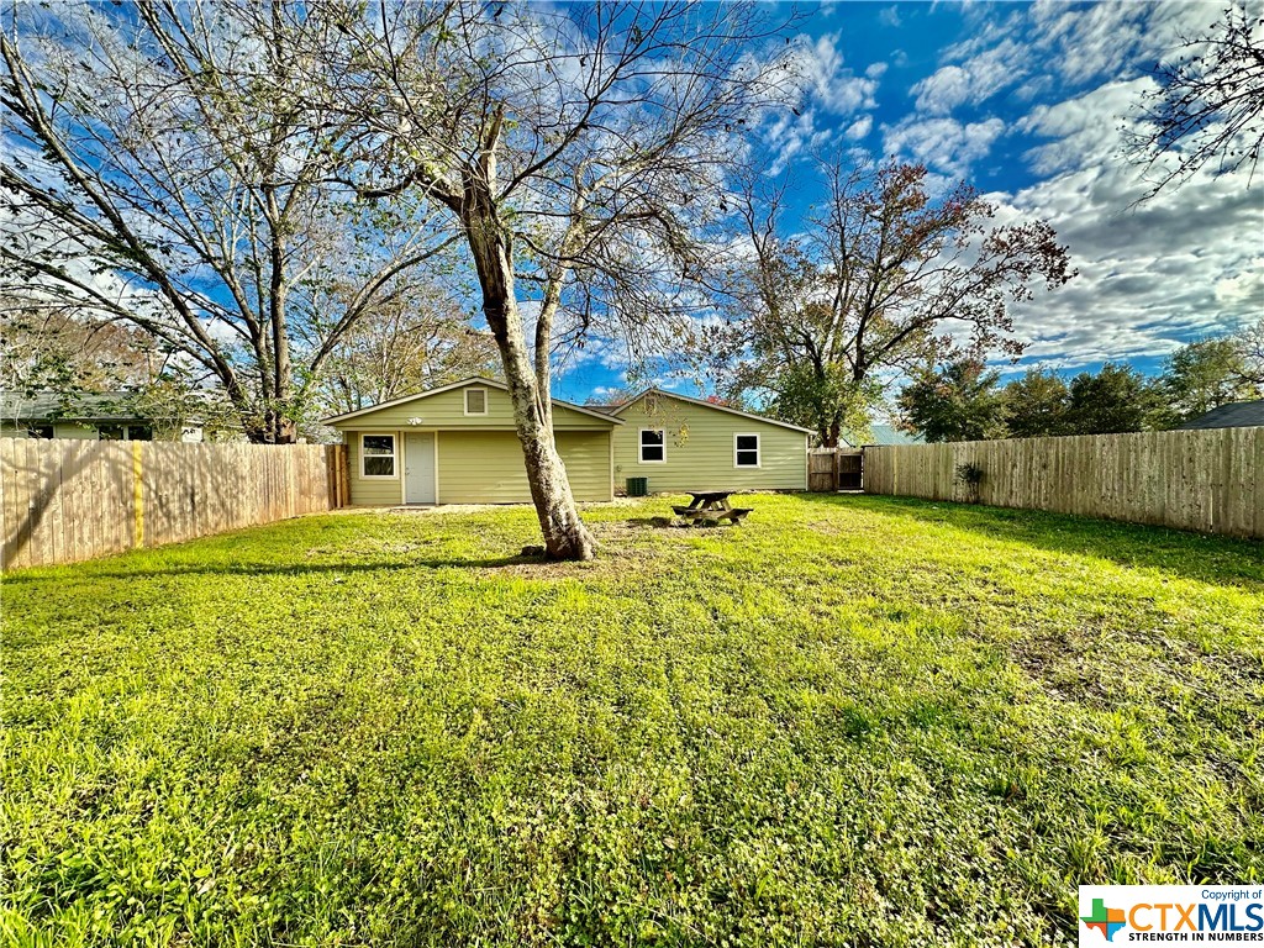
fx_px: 511
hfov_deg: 102.1
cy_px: 474
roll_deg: +1.0
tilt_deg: -2.0
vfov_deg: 85.7
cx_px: 632
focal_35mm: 14
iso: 40
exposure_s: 1/1171
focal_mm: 2.22
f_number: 2.2
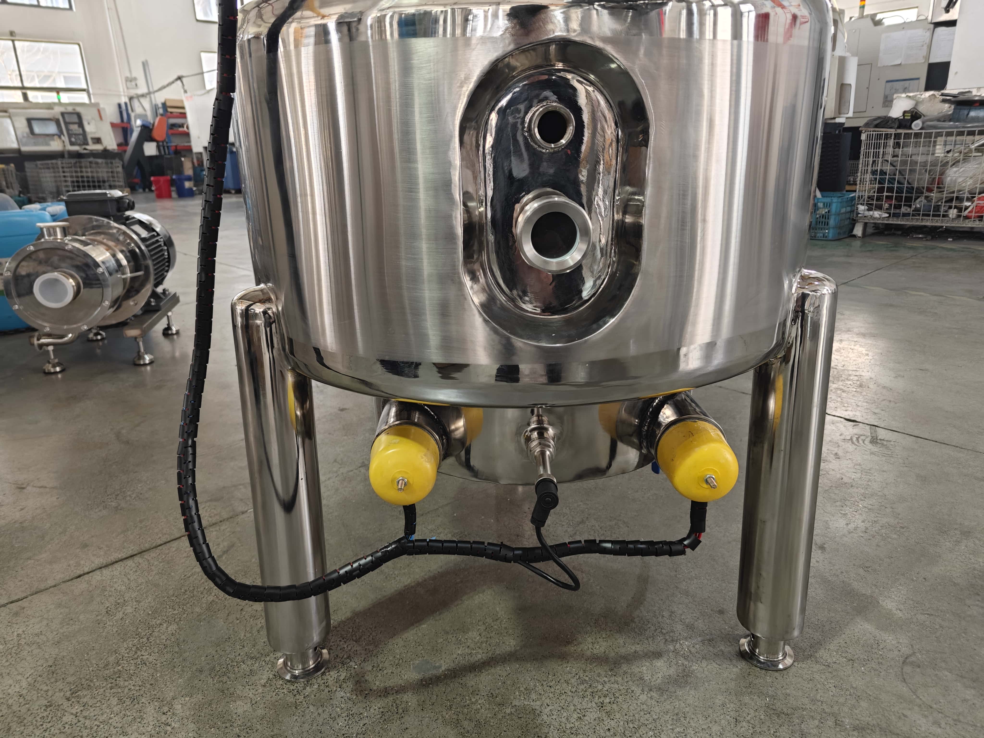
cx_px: 492
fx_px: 654
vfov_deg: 58.9
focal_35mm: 23
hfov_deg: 73.9
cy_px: 369
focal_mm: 5.43
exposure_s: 1/50
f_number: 1.8
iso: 320
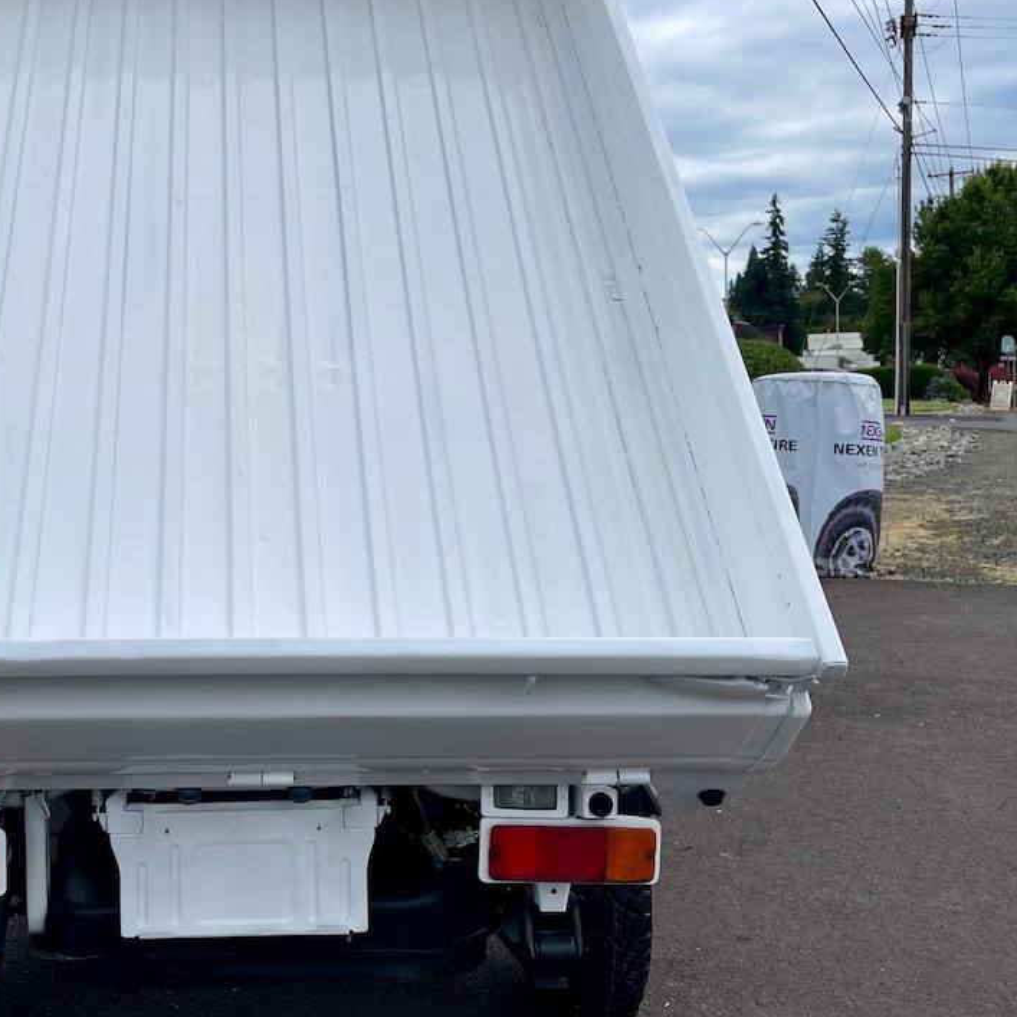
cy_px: 453
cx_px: 259
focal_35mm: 40
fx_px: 1330
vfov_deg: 41.8
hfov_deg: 40.7
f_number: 1.6
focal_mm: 5.1
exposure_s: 1/2924
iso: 32
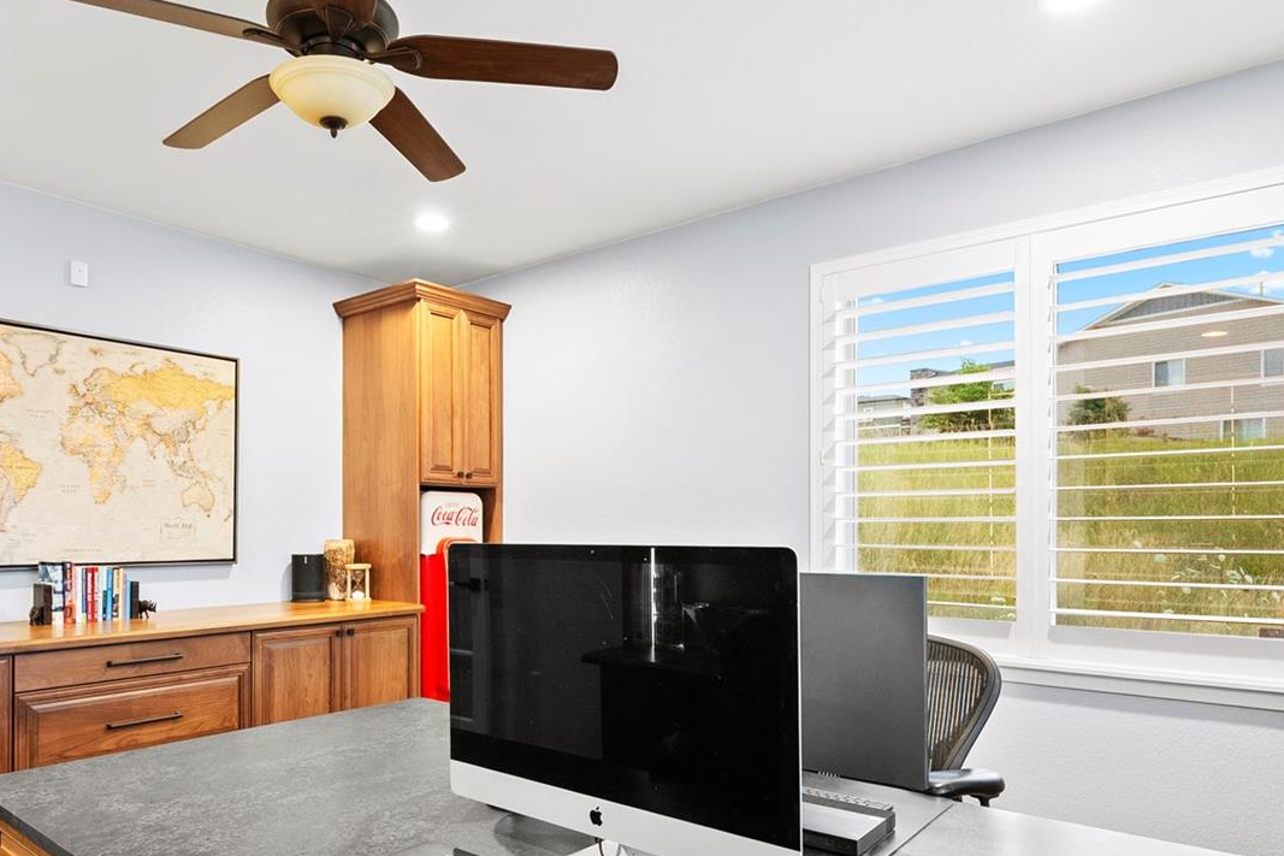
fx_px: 856
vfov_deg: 52.5
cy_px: 541
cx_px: 498
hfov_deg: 72.8
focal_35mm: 24
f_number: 8
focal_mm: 16
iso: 800
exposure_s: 1/3
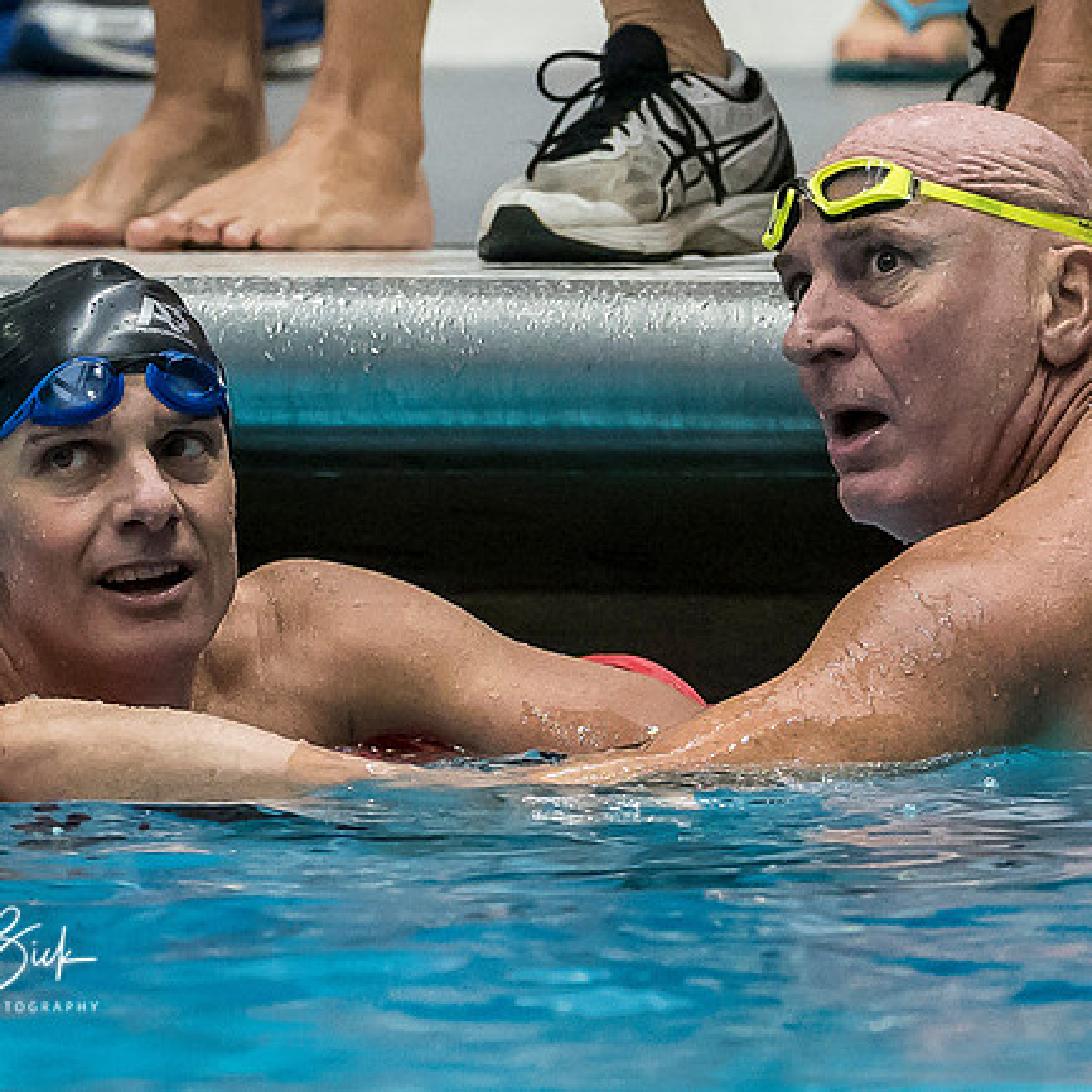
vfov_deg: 1.3
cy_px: 600
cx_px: 442
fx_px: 46683
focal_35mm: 1308
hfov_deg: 1.3
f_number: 2.8
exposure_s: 1/800
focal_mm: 200
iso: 2500
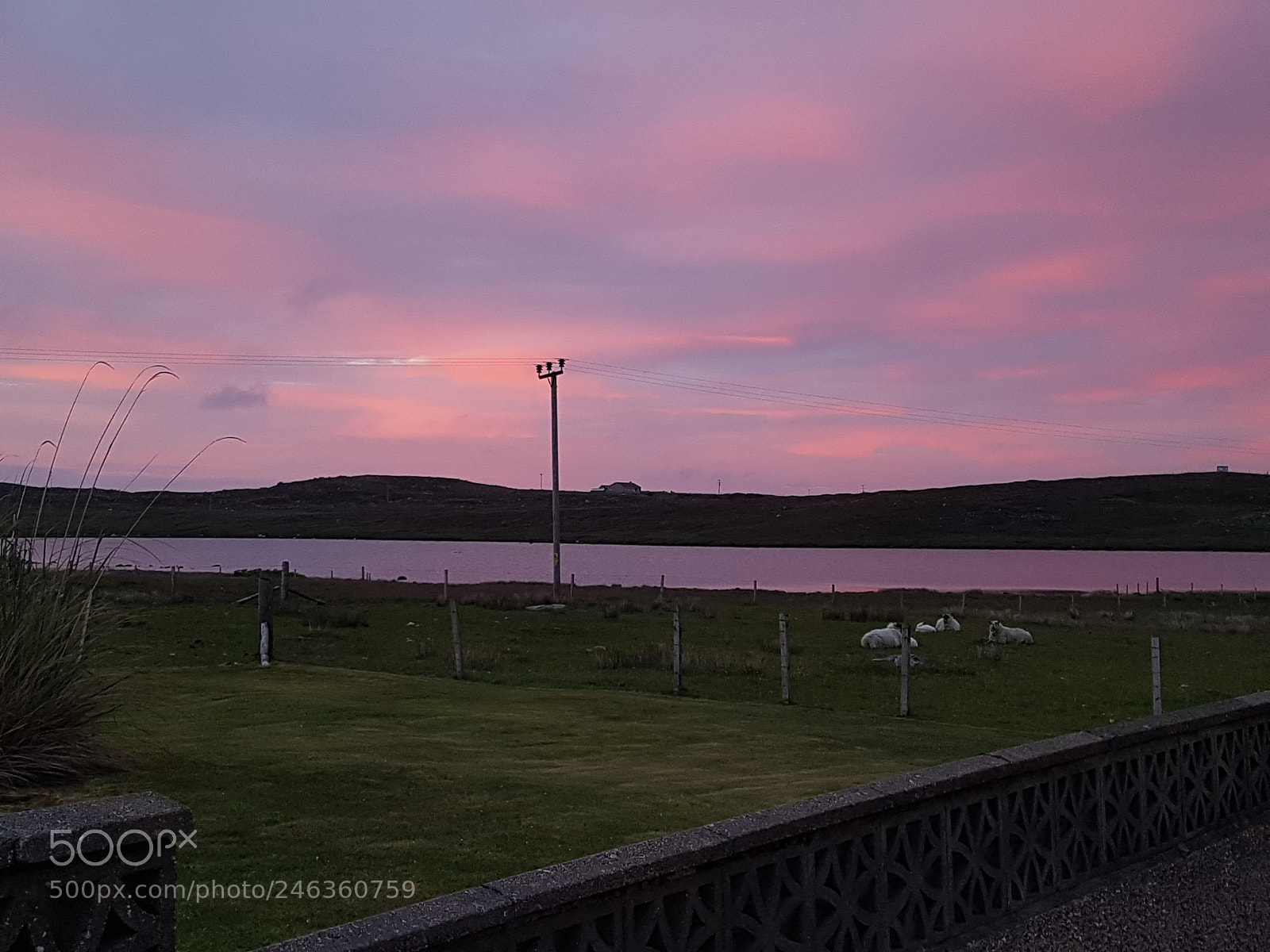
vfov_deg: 53.1
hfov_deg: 67.3
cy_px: 476
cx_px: 635
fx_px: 954
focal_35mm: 26
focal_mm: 4.2
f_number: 1.7
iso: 80
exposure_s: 1/50
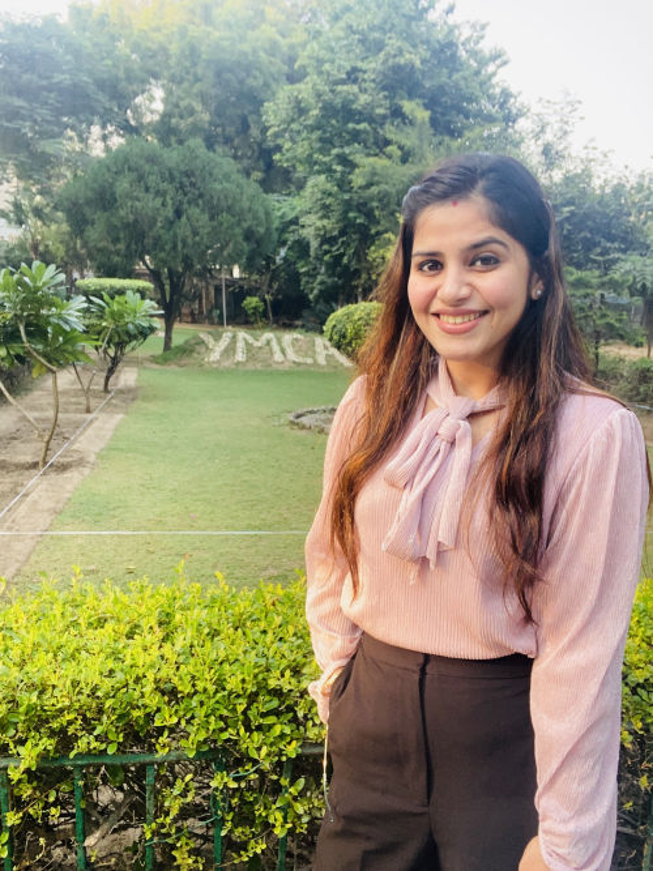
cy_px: 436
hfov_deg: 46.8
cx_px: 326
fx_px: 755
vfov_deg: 60.0
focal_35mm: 30
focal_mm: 2.71
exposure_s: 1/122
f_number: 2.2
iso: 64
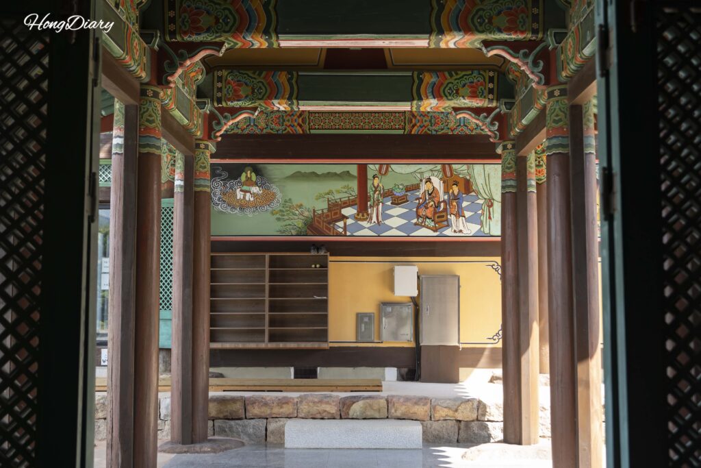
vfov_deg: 30.5
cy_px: 234
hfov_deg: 44.5
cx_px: 350
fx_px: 857
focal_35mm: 44
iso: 160
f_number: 5.6
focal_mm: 44
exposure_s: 1/60
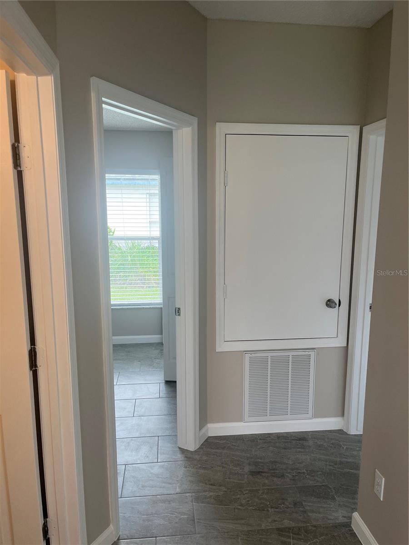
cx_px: 204
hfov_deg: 53.1
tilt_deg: -9.2
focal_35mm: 26
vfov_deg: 67.3
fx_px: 410
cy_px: 272
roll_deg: -0.3
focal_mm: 5.1
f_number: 1.6
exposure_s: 1/120
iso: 50
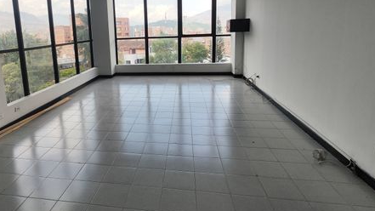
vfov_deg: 48.8
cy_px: 74
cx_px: 138
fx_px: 229
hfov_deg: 77.1
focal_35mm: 23
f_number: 2.2
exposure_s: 1/240
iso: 107
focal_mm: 2.16
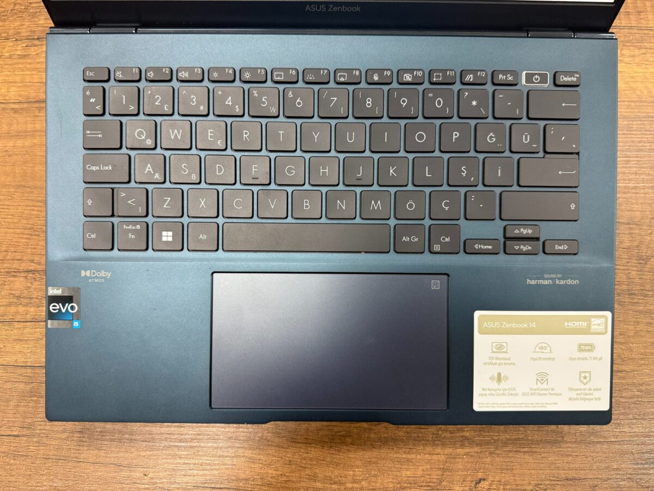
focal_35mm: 24
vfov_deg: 56.8
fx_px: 453
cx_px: 327
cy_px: 246
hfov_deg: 71.6
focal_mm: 6.76
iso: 200
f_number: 1.78
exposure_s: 1/50
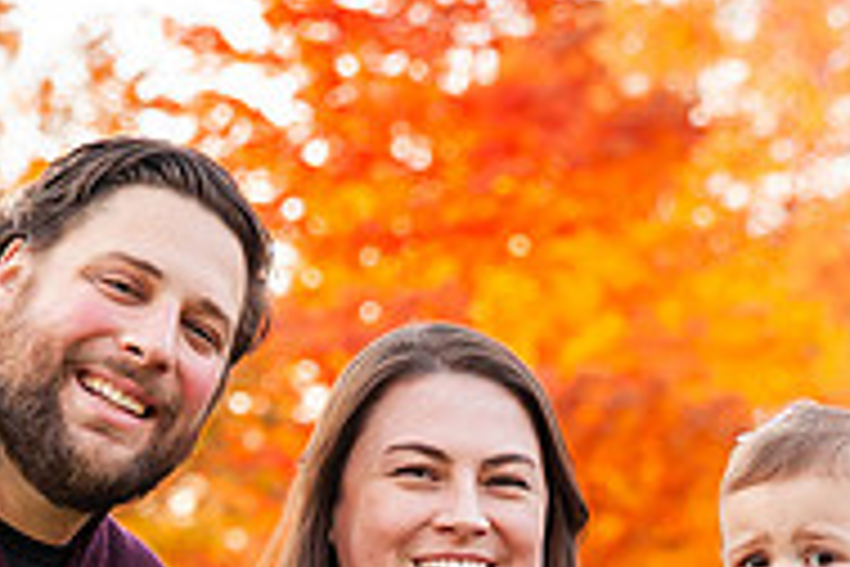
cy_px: 847
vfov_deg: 6.4
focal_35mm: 211
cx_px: 244
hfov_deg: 9.7
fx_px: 4982
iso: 800
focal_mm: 58
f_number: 3.5
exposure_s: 1/200
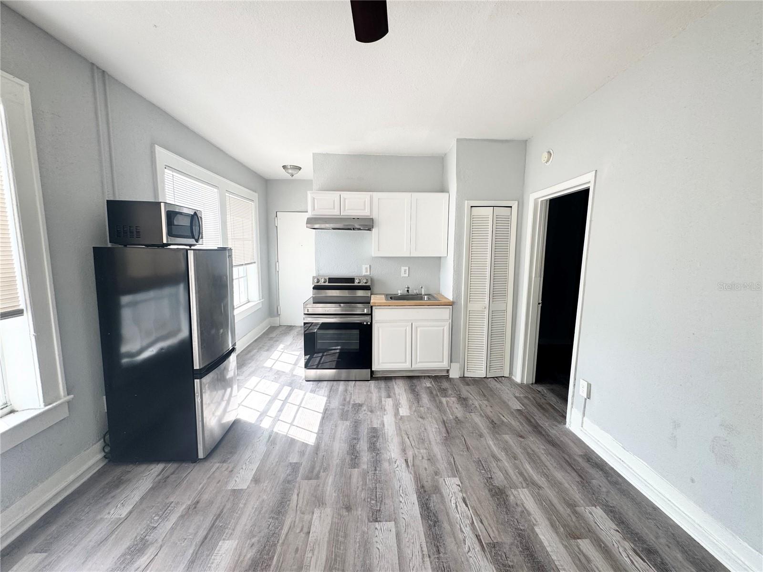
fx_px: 309
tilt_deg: -7.8
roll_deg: -1.3
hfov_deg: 102.1
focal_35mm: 14
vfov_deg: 85.7
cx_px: 382
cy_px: 286
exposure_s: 1/197
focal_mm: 2.22
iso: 40
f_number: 2.2
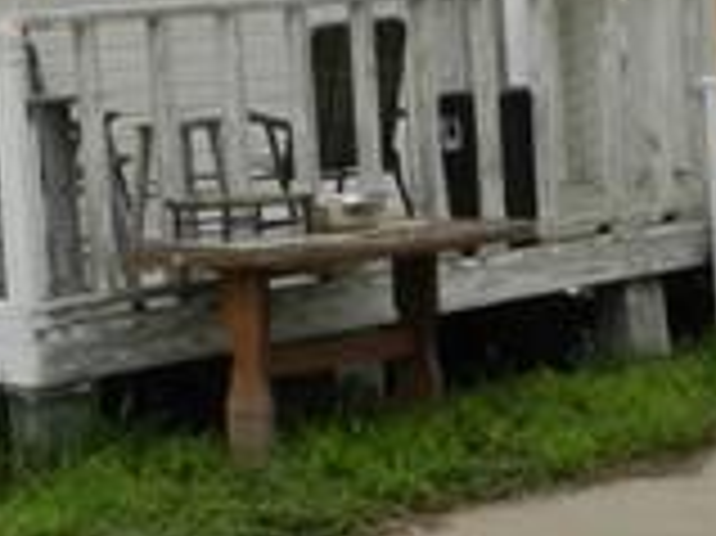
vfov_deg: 9.9
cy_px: -108
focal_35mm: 148
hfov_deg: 13.2
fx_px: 3059
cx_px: 630
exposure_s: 1/60
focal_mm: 4
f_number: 6.3
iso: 160
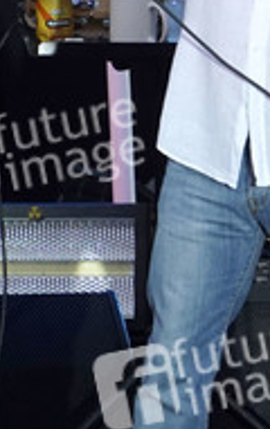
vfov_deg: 1.6
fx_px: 14990
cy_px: 40
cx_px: 274
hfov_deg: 1.0
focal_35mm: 1278
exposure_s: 1/1250
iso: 2000
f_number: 6.3
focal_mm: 600
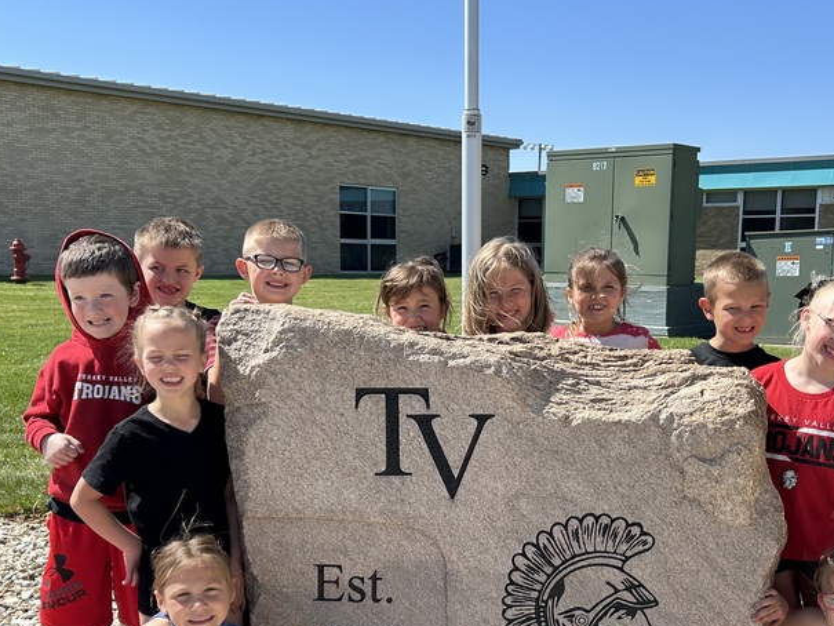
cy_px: 436
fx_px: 1060
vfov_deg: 32.5
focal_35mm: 44
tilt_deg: -10.7
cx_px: 491
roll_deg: -0.6
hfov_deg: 42.8
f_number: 1.5
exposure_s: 1/2457
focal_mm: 5.7
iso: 50
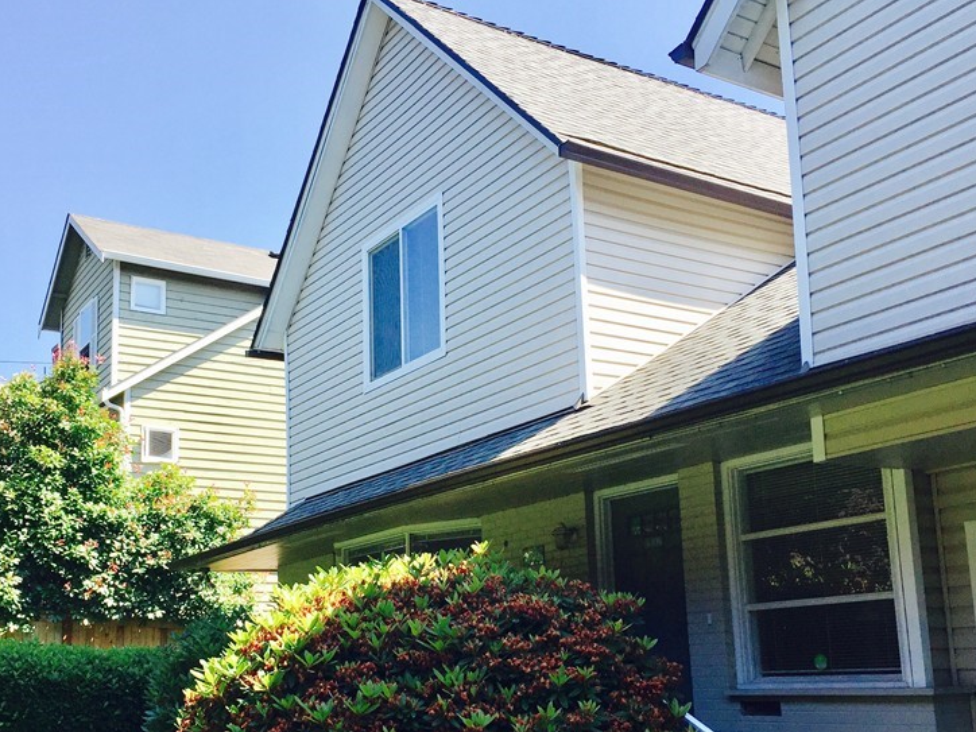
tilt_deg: +10.4
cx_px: 430
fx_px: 1156
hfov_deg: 45.7
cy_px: 495
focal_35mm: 41
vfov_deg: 34.8
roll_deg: -0.3
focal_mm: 4.15
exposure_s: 1/824
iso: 32
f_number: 2.2
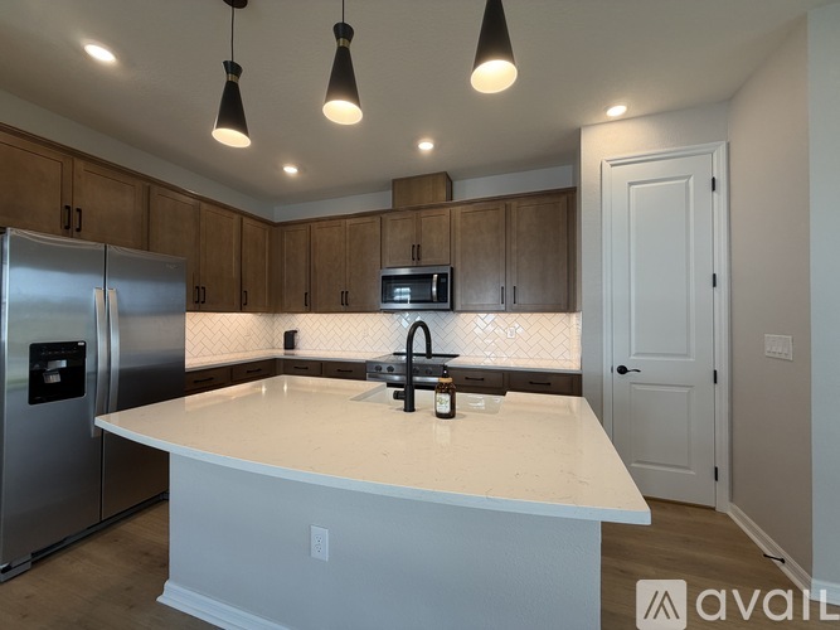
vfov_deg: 85.7
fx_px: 340
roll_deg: -0.1
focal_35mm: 14
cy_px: 315
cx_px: 420
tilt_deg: +0.4
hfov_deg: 102.1
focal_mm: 2.22
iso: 80
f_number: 2.2
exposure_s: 1/120
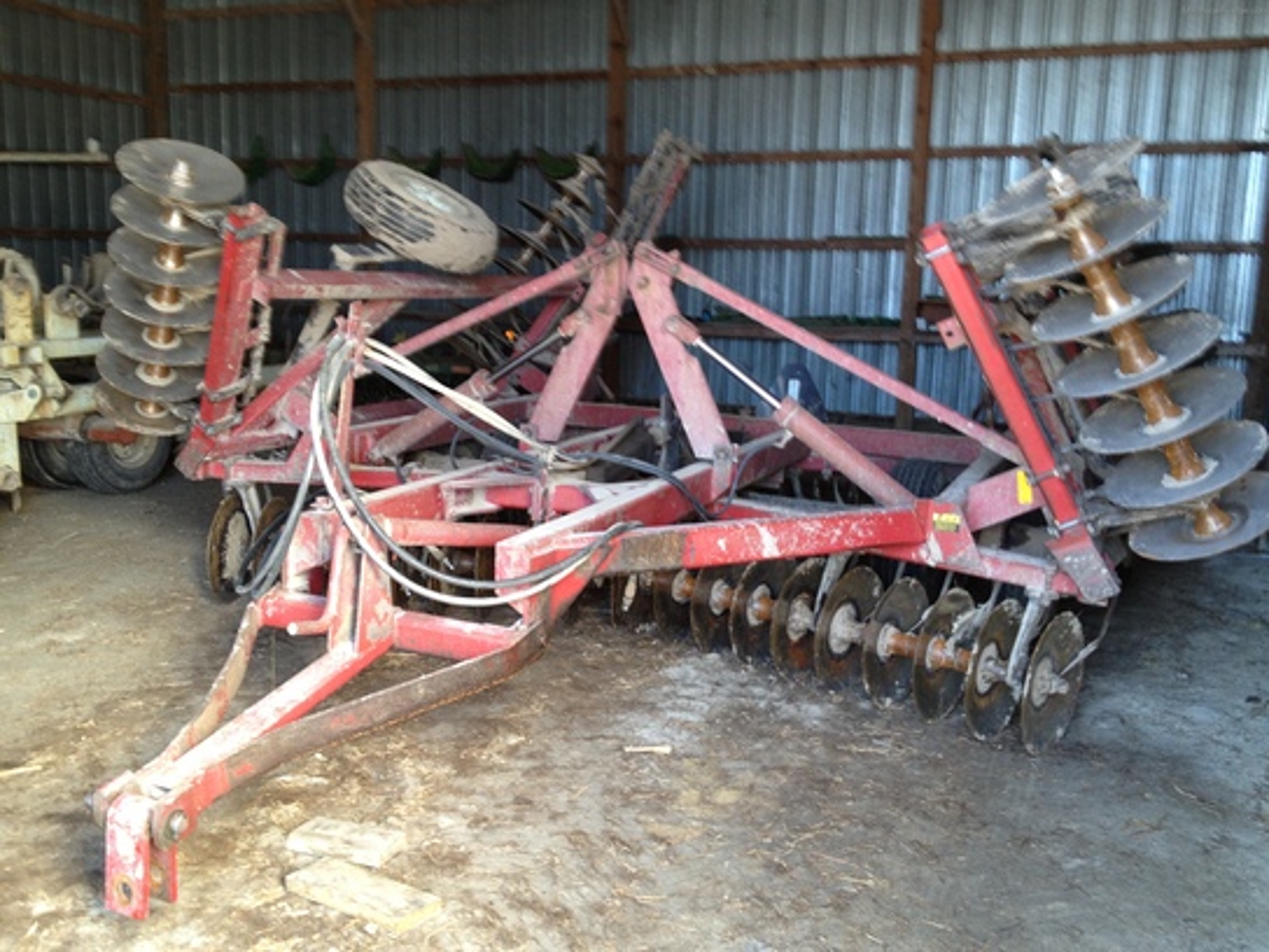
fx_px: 1283
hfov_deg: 52.6
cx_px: 634
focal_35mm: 35
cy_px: 476
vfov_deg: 40.7
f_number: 2.4
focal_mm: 4.28
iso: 50
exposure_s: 1/24
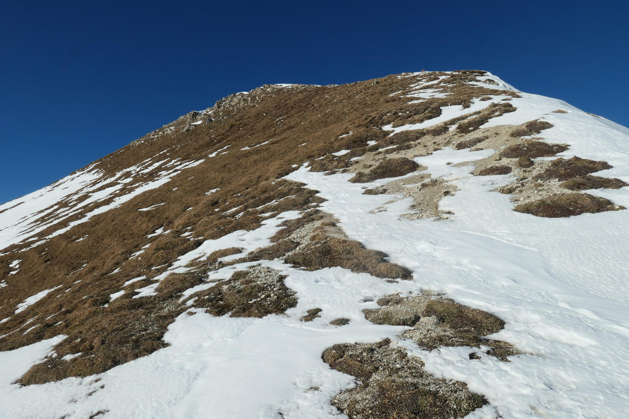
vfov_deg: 53.1
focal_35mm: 24
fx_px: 419
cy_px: 210
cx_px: 314
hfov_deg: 73.7
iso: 200
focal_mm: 8.8
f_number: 8
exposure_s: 1/1000
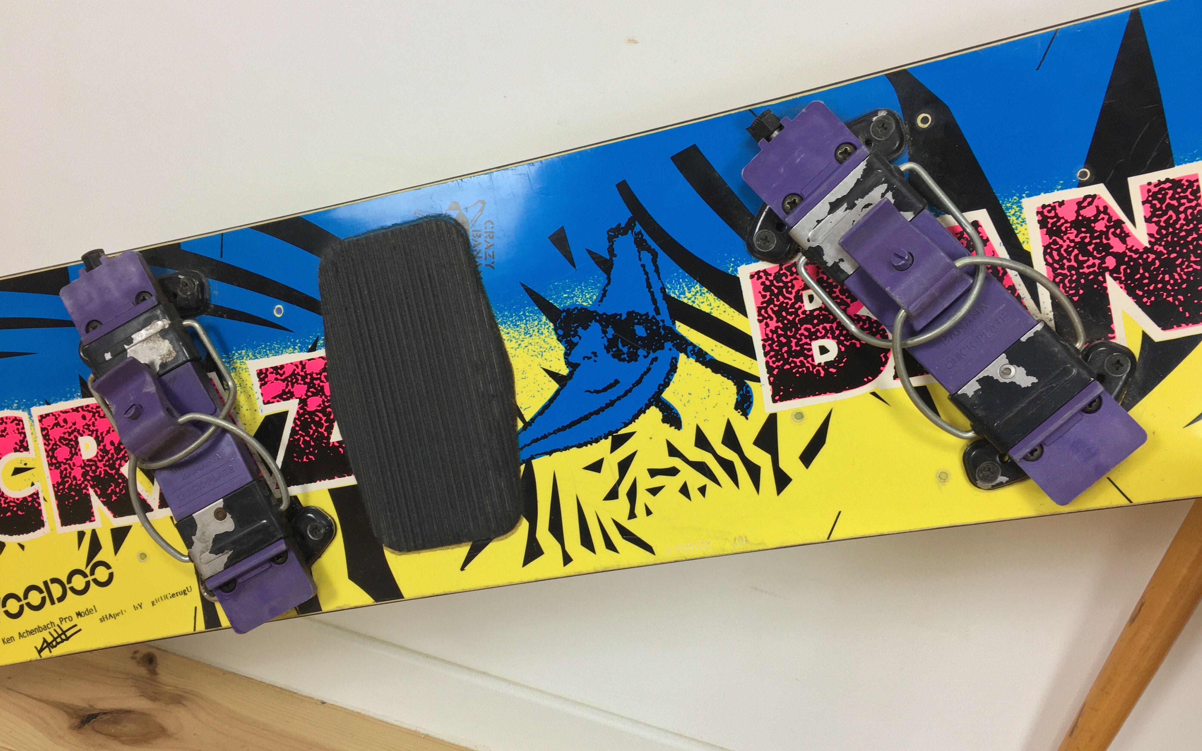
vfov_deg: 40.6
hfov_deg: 61.2
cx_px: 597
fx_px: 1016
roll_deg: -12.9
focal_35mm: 31
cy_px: 383
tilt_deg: -16.3
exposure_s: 1/33
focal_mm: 4.15
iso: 40
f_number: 2.2
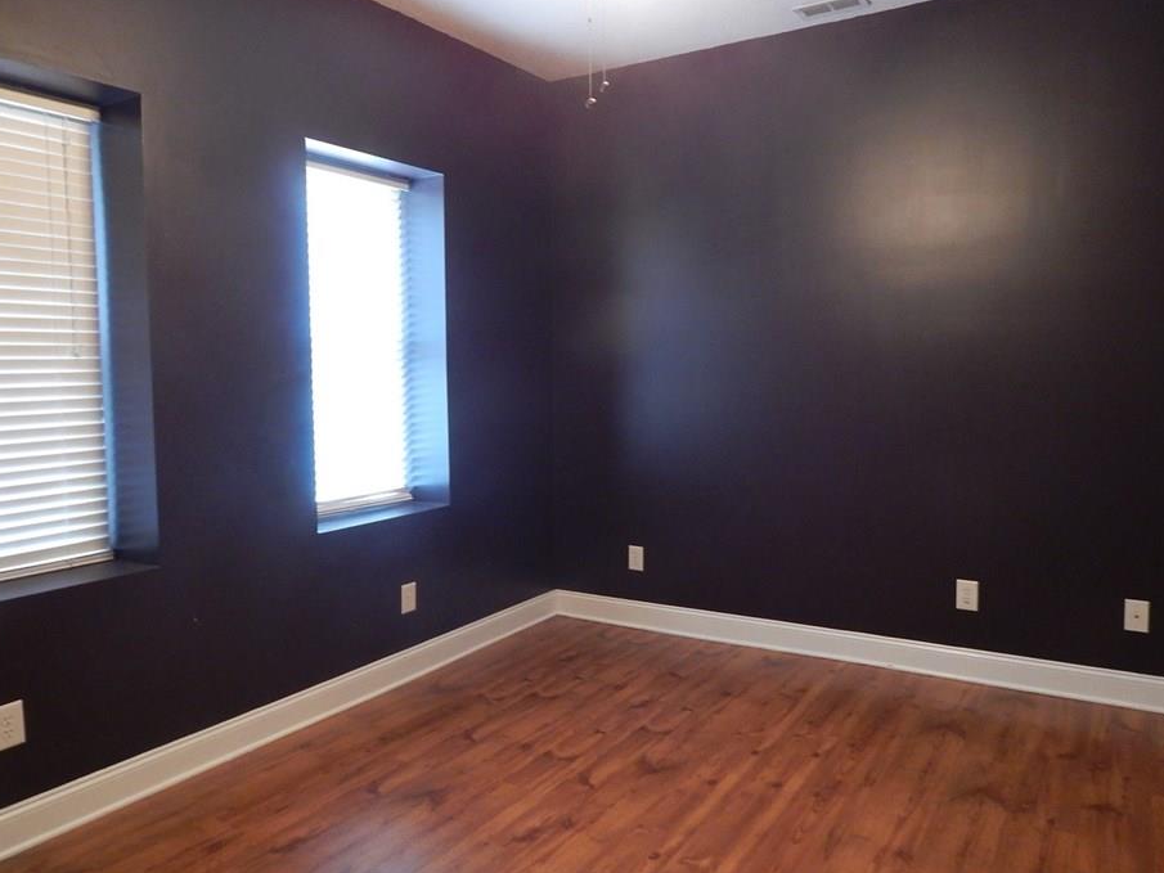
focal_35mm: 26
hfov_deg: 67.3
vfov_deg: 53.1
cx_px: 596
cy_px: 422
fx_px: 874
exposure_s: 1/15
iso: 400
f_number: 3
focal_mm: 4
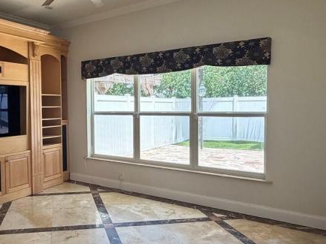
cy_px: 118
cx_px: 94
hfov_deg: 56.3
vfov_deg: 45.4
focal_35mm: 31
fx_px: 292
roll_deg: +1.1
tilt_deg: -2.5
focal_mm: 2.22
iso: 200
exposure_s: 1/120
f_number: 2.2
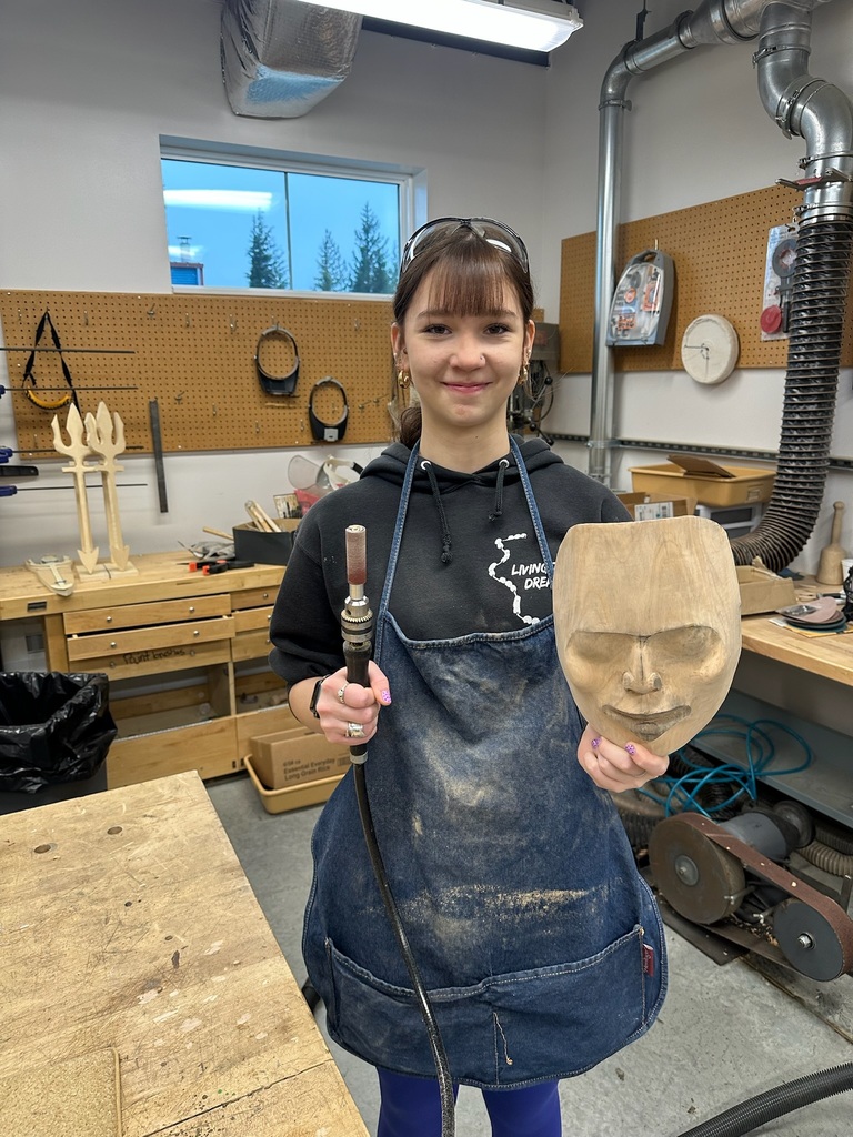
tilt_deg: -11.9
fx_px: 789
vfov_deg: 71.6
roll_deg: +0.8
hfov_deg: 56.8
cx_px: 426
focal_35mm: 24
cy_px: 568
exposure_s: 1/120
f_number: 1.78
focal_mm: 6.86
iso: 160
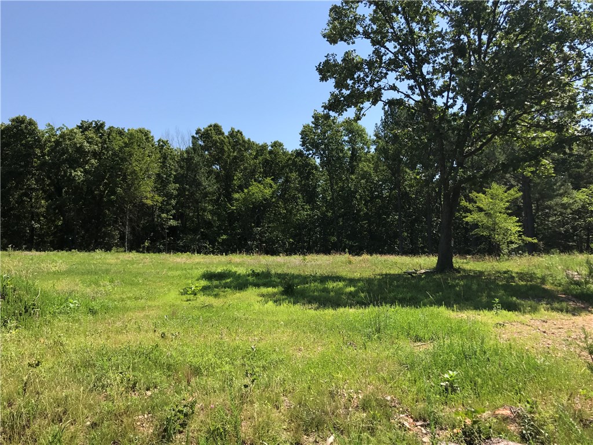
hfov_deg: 63.4
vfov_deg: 49.7
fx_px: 480
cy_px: 222
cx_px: 296
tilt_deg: +3.8
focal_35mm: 28
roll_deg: +1.0
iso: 20
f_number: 1.8
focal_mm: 3.99
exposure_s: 1/1742
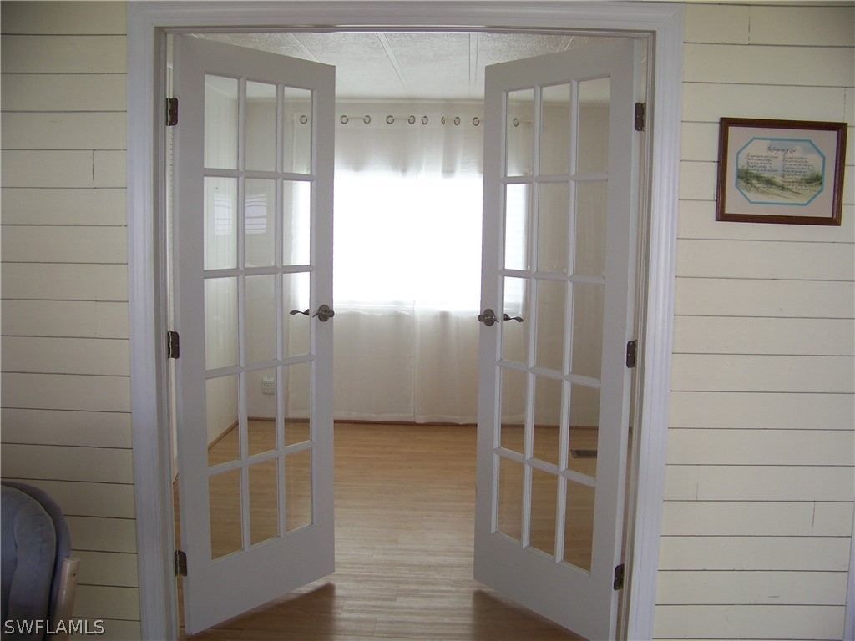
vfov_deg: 39.7
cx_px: 428
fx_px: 889
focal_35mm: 36
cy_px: 320
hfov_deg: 51.4
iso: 64
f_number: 2.8
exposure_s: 1/50
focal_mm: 5.85
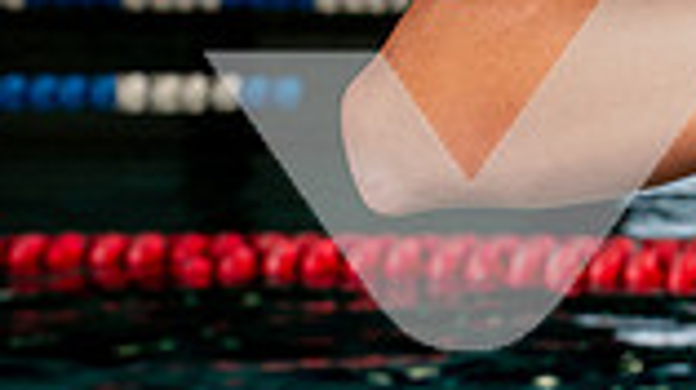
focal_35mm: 213
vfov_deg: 5.5
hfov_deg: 9.6
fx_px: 3928
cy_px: -423
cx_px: 1228
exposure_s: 1/250
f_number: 7.1
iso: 400
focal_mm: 55
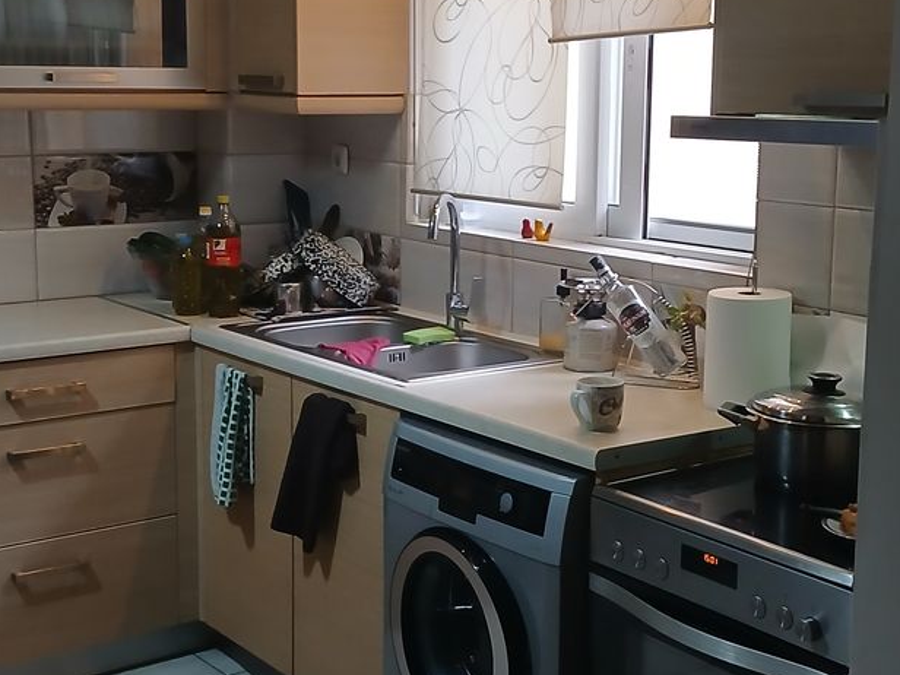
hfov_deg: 65.3
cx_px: 460
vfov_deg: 51.4
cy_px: 330
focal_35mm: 27
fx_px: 702
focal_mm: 3.98
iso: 250
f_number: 1.8
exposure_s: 1/33.3
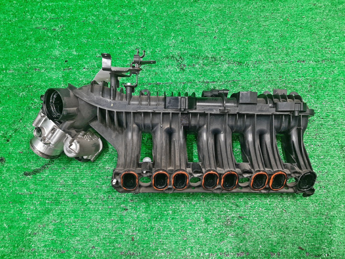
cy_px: 130
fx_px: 259
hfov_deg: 67.3
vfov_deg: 53.1
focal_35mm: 26
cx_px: 172
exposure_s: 1/50
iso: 167
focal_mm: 3.93
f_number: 1.7
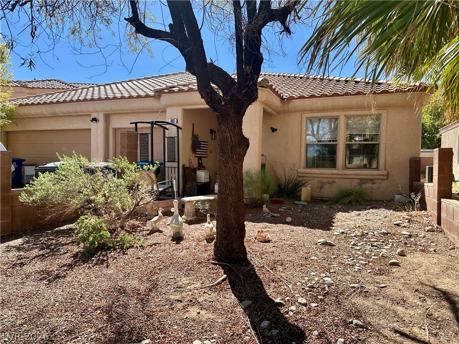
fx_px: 318
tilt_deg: -1.3
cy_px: 172
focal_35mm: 24
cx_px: 230
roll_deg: -0.8
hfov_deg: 71.6
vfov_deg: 56.8
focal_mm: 6.86
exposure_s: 1/2252
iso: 80
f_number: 1.78
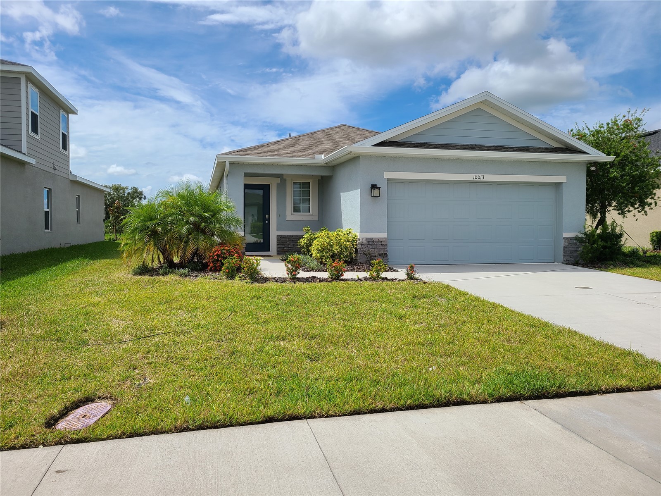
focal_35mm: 26
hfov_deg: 67.3
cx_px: 330
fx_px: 496
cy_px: 248
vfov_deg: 53.1
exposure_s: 1/3589
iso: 40
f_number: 1.8
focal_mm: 5.4
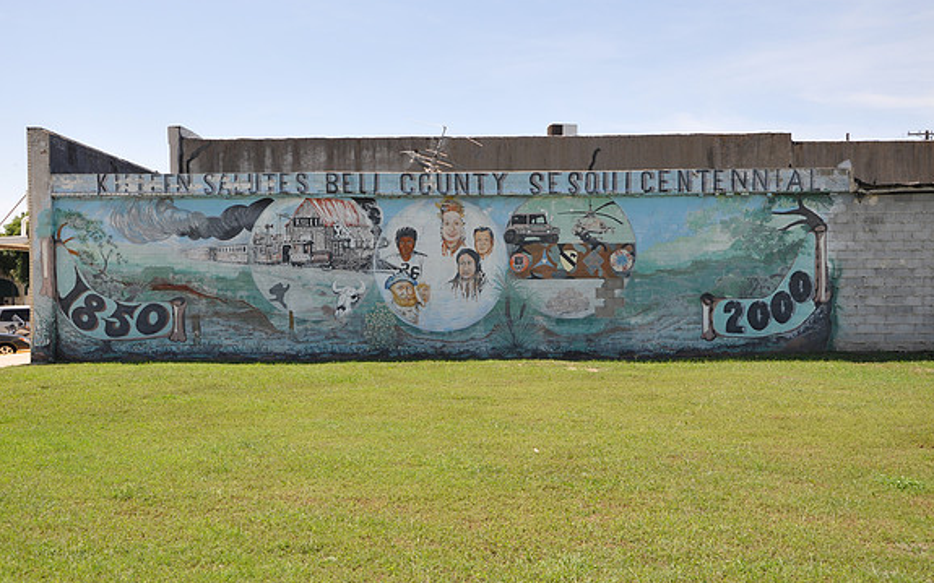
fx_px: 980
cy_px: 277
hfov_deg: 51.0
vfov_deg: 33.1
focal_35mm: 39
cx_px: 469
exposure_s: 1/200
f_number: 7.1
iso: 200
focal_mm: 25
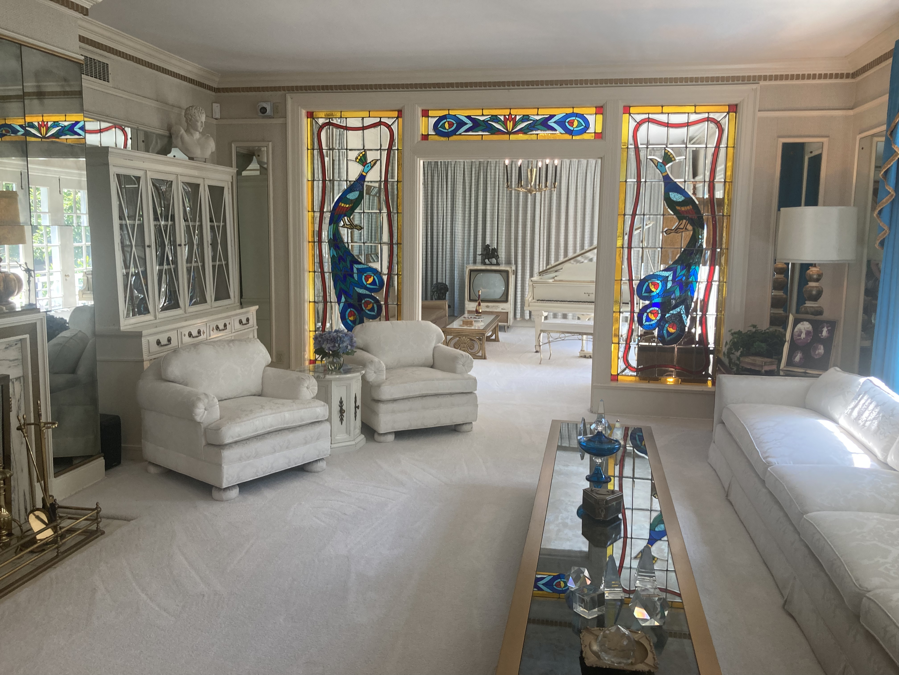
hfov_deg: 63.4
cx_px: 450
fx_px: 727
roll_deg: -1.7
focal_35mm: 28
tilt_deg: -7.5
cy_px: 338
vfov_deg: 49.7
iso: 50
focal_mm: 3.99
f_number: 1.8
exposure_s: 1/60
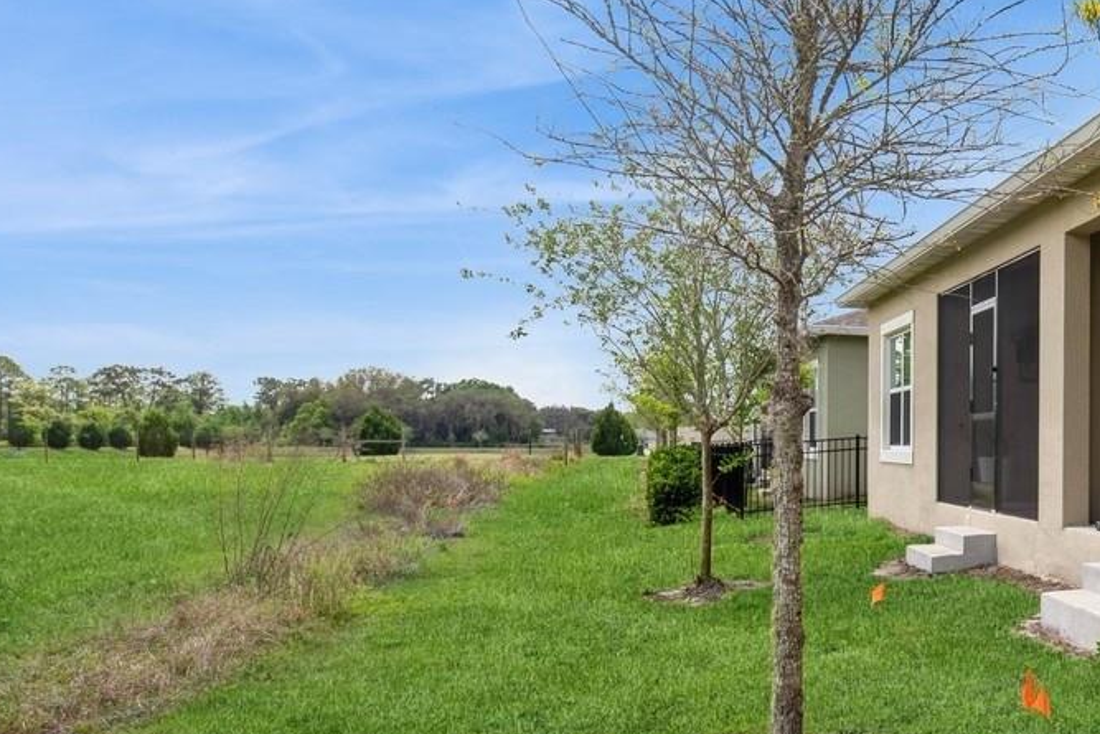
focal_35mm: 36
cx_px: 1143
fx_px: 1100
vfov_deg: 36.7
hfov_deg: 43.9
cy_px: 451
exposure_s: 1/250
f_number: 8
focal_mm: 15
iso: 200
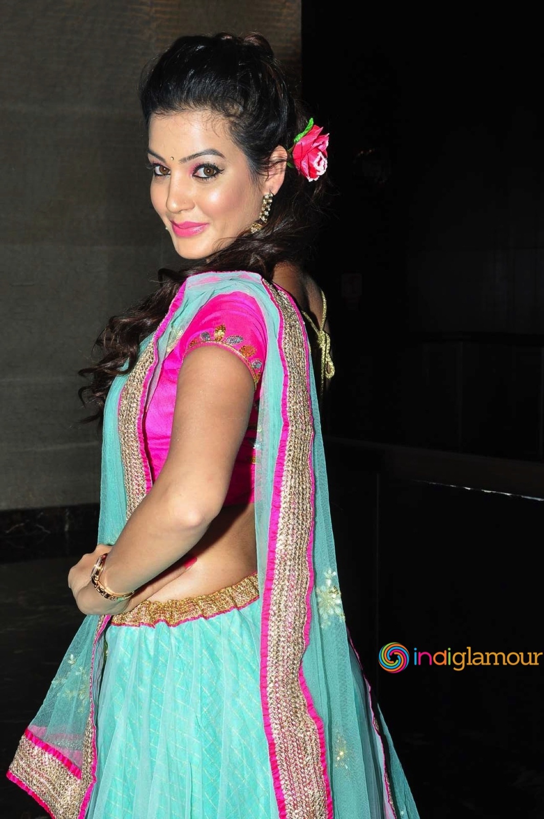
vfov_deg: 31.9
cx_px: 272
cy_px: 410
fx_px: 1431
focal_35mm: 63
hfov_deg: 21.5
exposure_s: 1/125
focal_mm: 42
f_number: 11
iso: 400
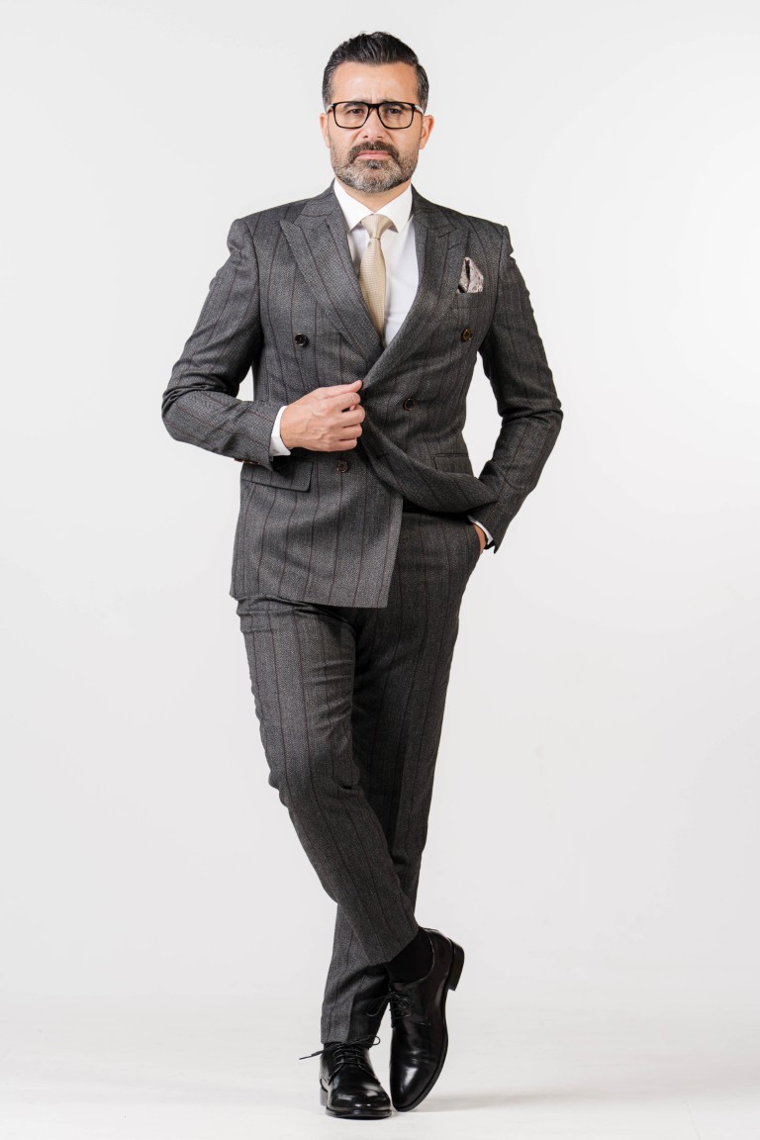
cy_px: 570
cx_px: 380
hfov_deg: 6.9
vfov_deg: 10.3
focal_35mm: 200
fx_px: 6333
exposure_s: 1/400
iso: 400
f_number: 4
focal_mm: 200
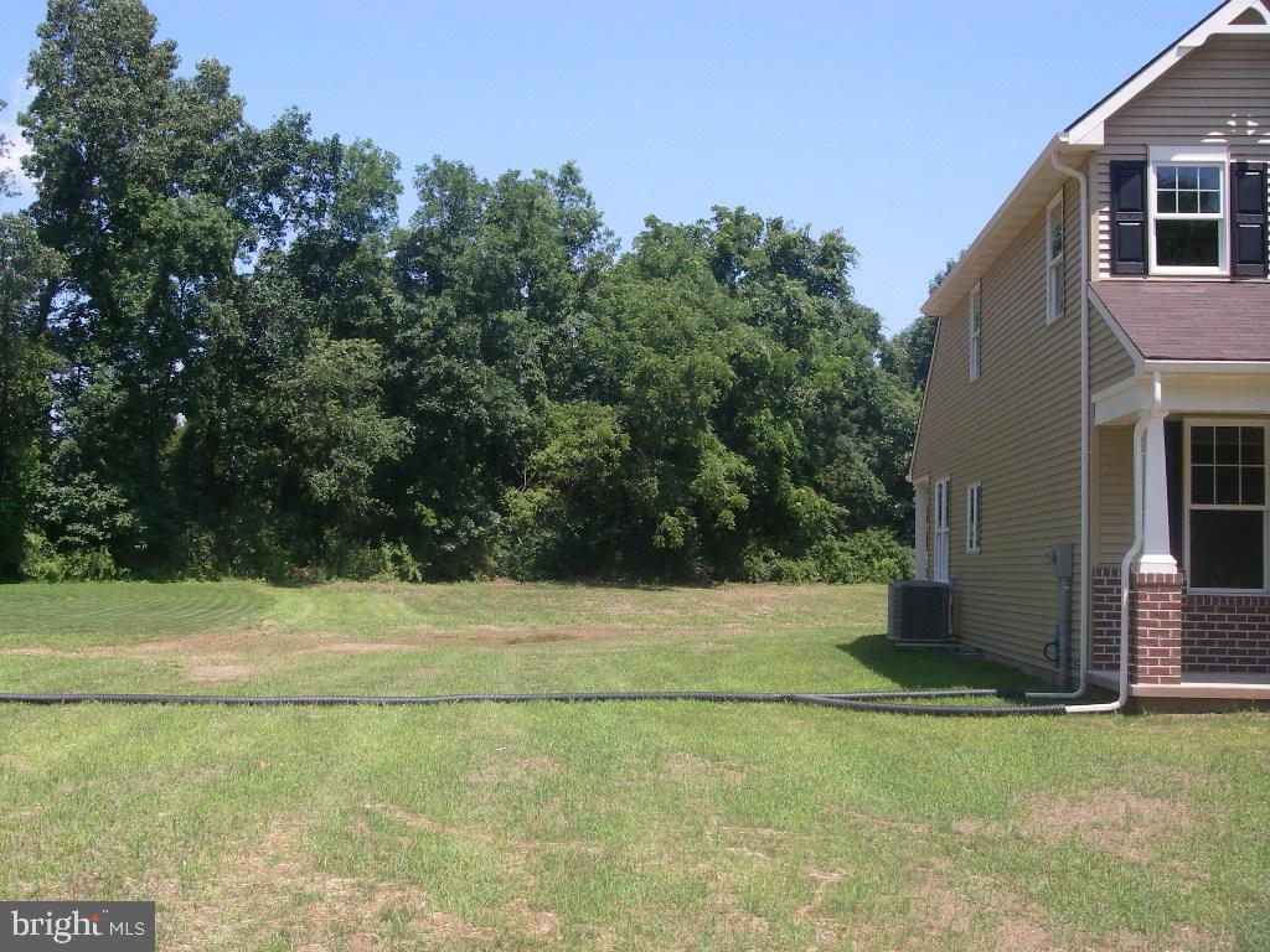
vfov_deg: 32.9
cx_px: 635
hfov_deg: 42.9
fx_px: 1614
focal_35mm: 44
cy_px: 476
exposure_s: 1/160
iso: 80
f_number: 6.8
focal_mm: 7.3
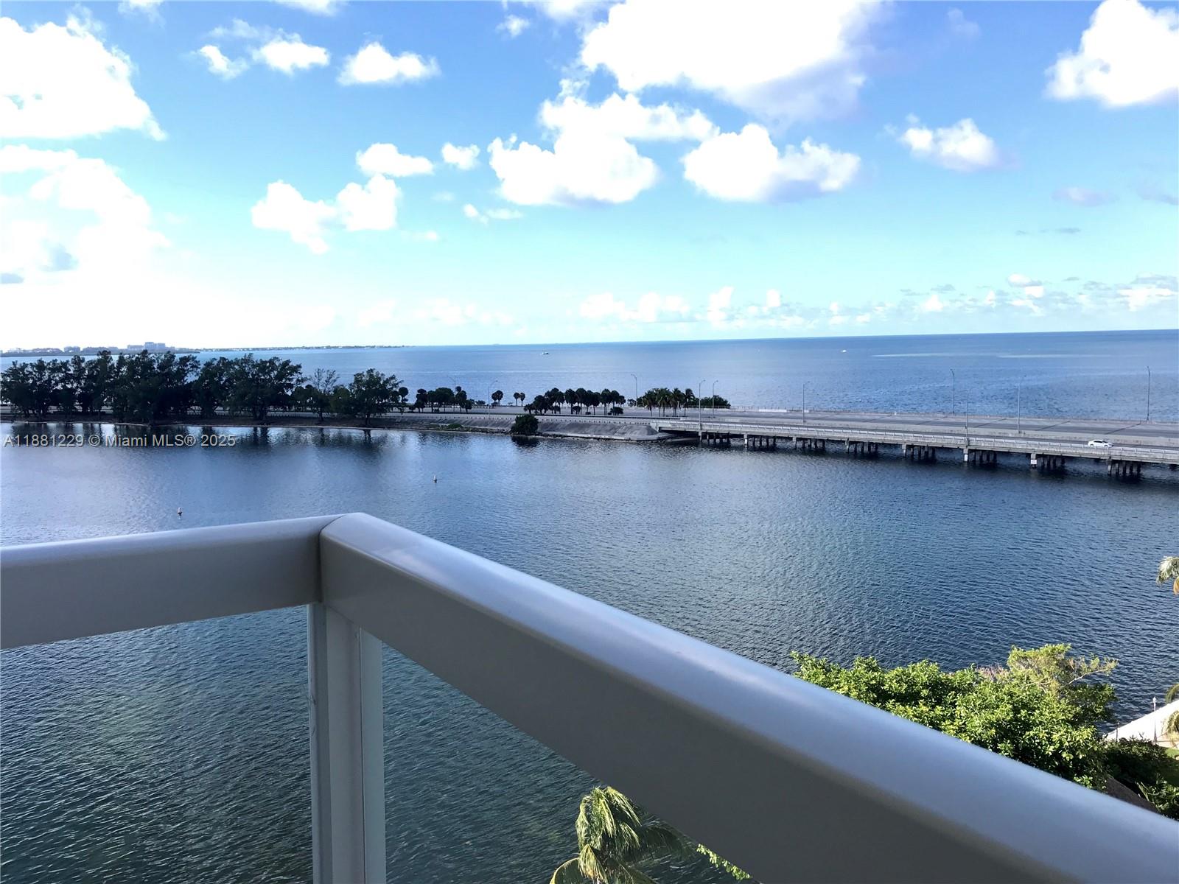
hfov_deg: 63.4
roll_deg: +0.7
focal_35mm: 28
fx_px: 954
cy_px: 442
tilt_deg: -5.5
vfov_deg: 49.7
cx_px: 590
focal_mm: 3.99
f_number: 1.8
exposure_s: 1/1076
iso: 20
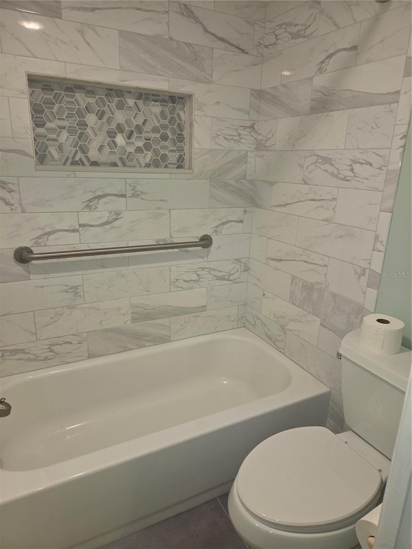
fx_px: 365
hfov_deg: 58.9
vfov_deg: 73.9
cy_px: 274
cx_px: 206
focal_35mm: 23
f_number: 1.8
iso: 64
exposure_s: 1/60
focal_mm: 5.4
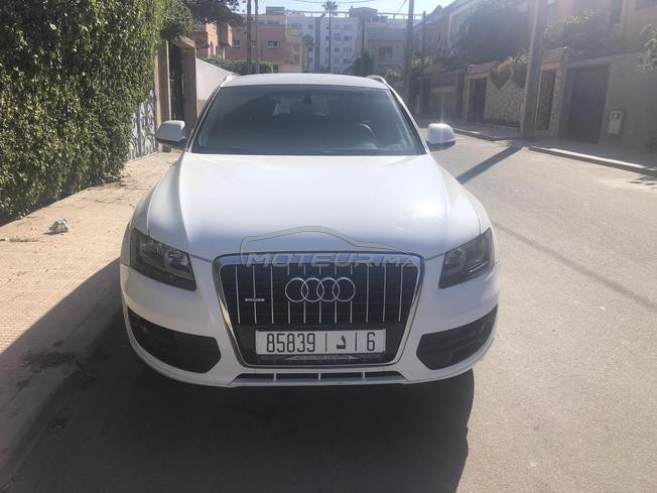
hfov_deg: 63.4
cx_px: 328
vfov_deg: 49.7
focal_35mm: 28
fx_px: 531
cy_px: 246
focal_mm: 3.99
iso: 20
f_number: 1.8
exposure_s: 1/2208
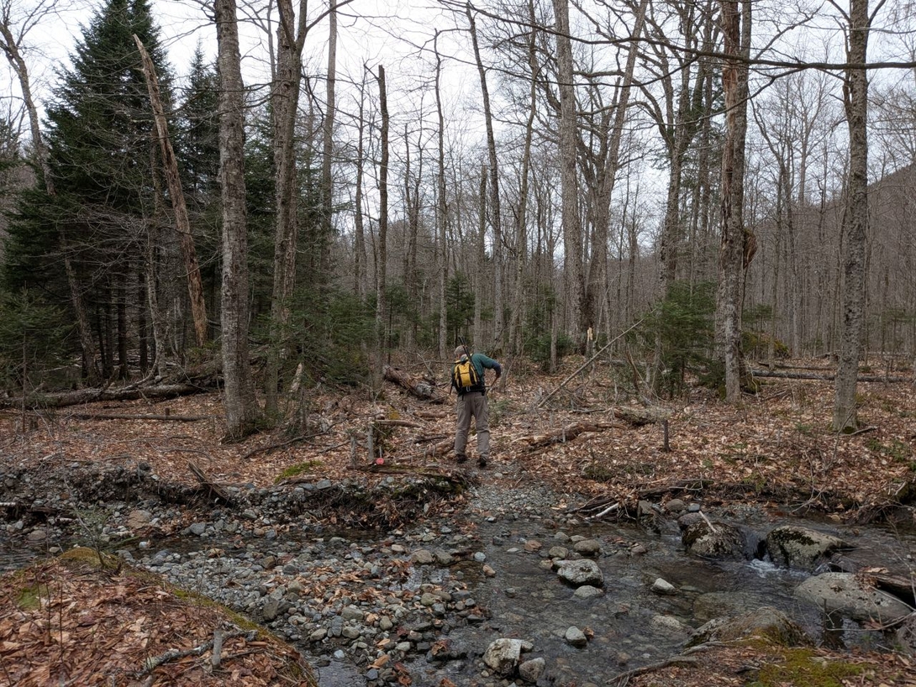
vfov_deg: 56.8
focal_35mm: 24
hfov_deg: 71.6
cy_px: 344
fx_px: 635
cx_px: 458
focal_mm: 4.53
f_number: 1.7
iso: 28
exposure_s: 1/100
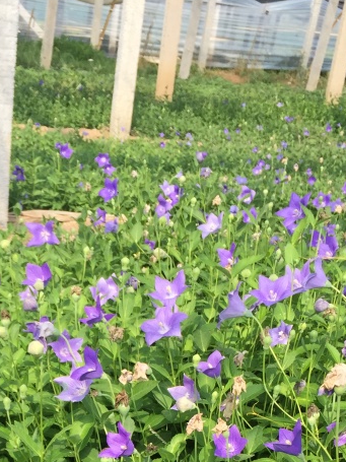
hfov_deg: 21.3
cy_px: 535
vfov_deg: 25.9
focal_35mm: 68
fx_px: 907
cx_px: 66
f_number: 2.2
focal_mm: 4.15
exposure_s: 1/989
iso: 32
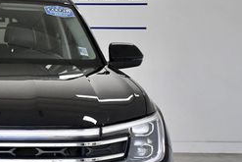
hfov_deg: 19.3
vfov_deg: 13.5
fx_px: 679
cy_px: 132
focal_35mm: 101
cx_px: -30
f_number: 4.5
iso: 2500
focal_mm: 26
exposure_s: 1/1600
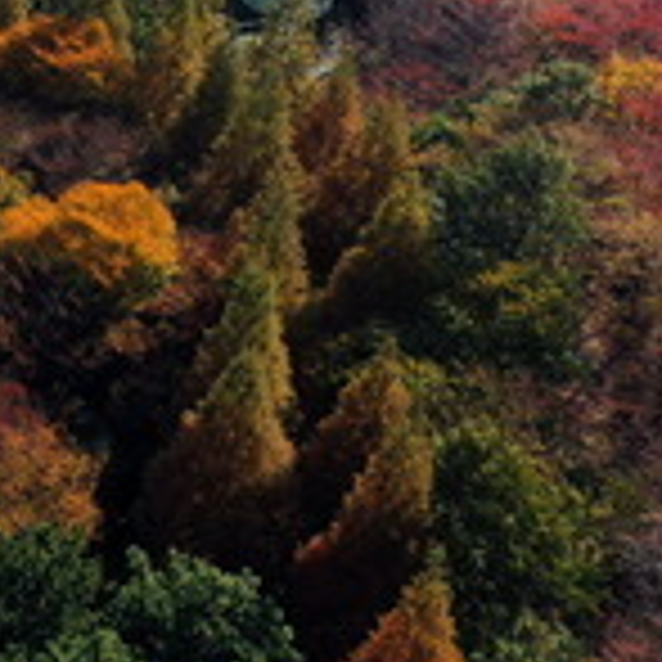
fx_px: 2207
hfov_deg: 14.8
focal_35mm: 102
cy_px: -272
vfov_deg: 15.9
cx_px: -554
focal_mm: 10.26
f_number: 5.6
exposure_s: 1/400
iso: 100
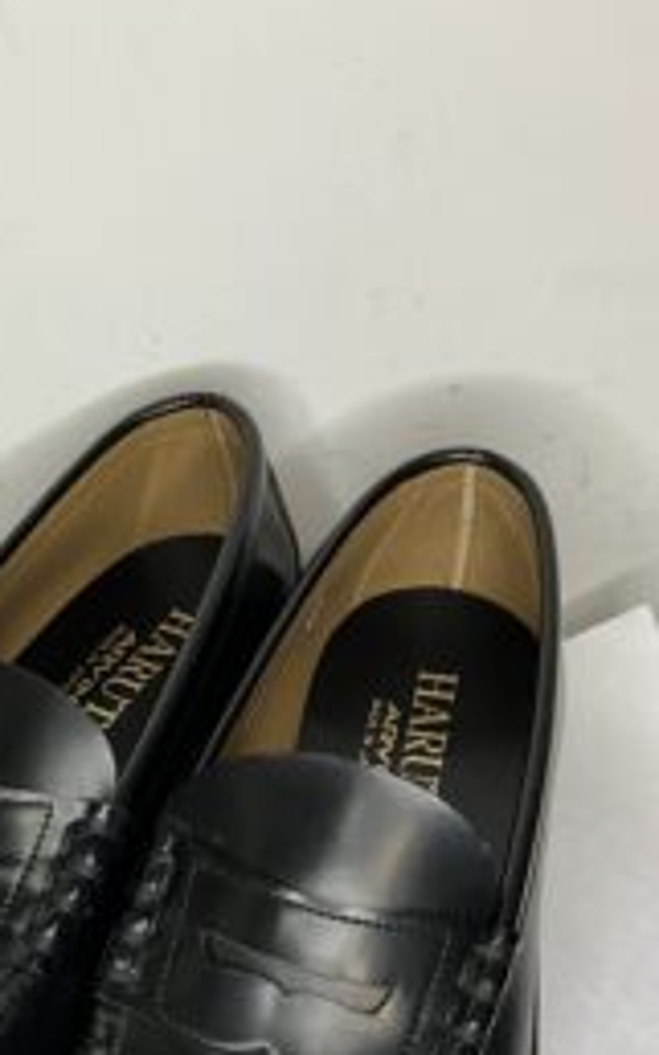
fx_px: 1323
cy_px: 777
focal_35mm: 46
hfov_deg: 27.2
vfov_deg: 42.3
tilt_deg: -46.5
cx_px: 94
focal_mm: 3.99
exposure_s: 1/50
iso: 50
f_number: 1.8
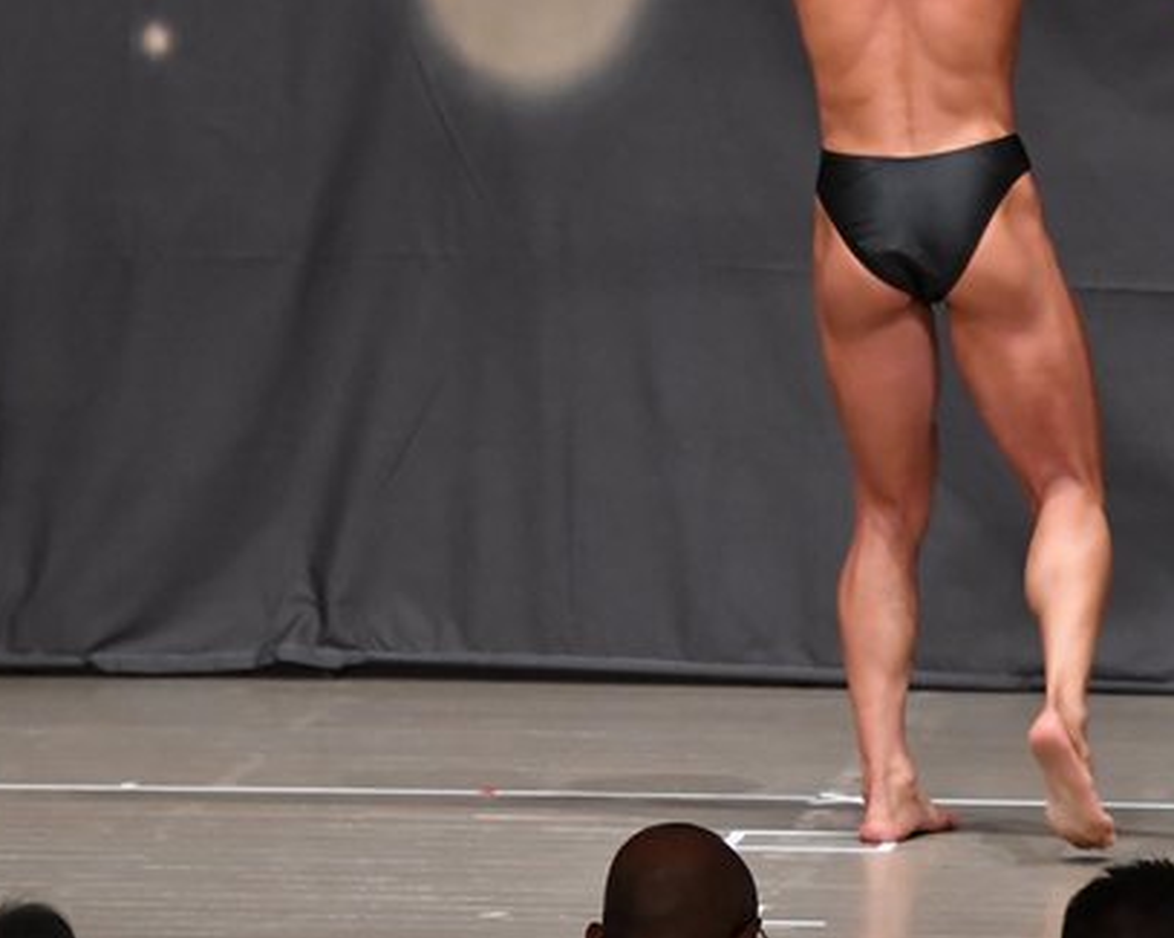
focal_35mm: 388
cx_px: 847
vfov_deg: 4.0
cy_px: 274
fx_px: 13472
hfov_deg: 5.0
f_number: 5.6
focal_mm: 145
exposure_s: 1/400
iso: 6400
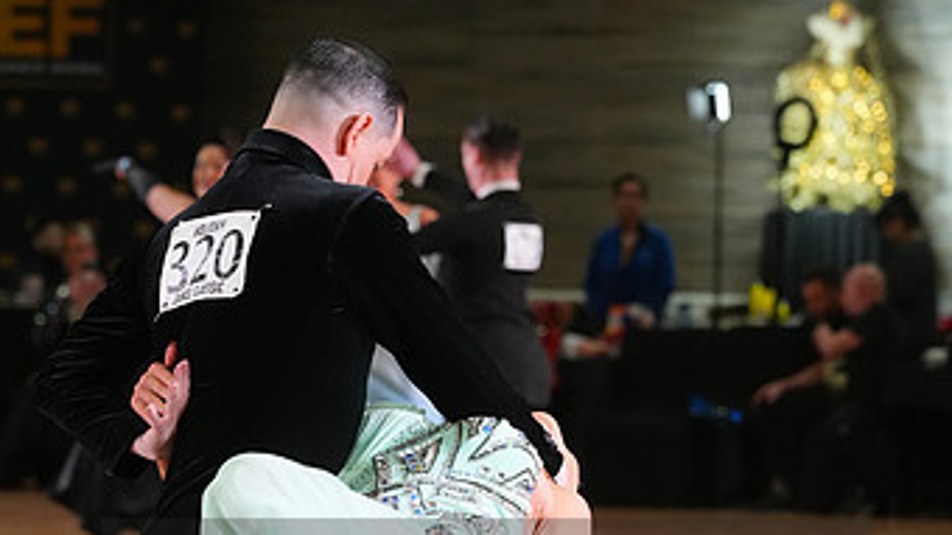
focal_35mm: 270
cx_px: 489
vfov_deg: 4.5
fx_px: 6814
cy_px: 613
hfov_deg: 8.0
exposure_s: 1/200
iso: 3200
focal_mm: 151
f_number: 5.6
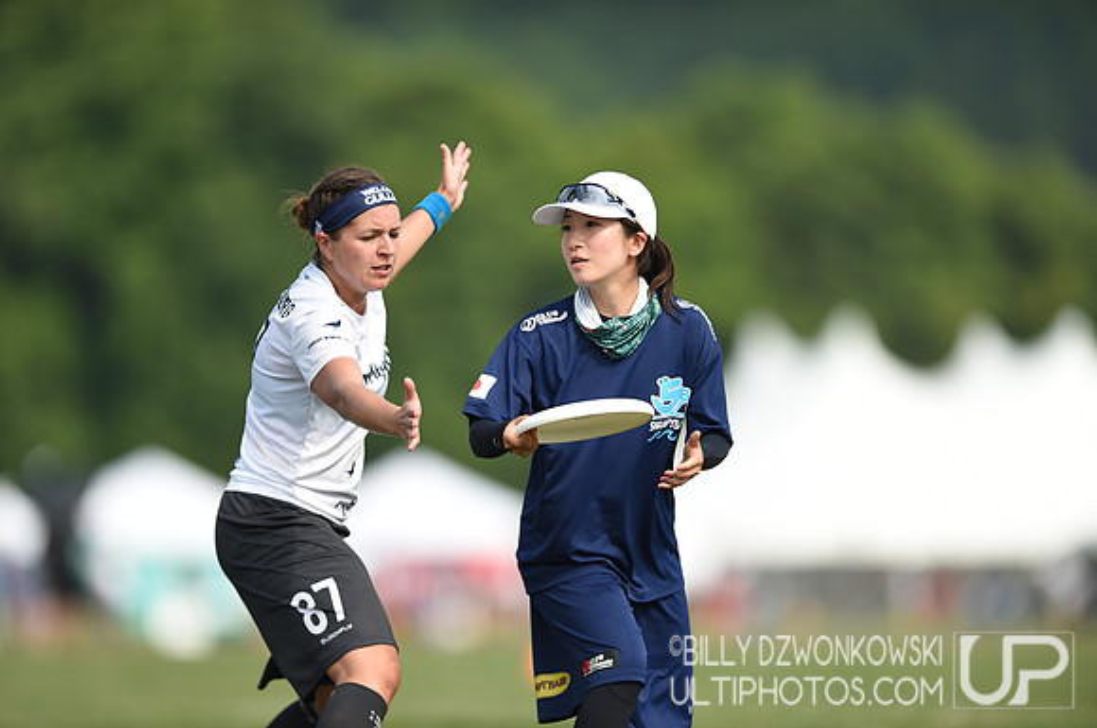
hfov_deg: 5.2
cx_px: 548
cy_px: 364
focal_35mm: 400
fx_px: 12172
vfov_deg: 3.4
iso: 100
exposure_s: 1/1000
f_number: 2.8
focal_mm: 400
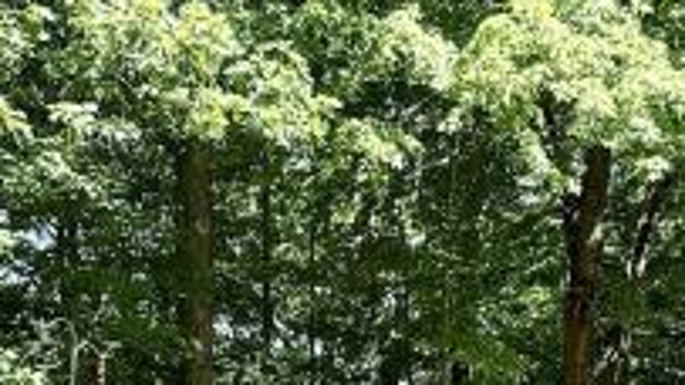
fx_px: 908
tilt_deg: -1.9
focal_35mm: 50
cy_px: 540
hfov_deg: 40.6
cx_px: 204
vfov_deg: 21.0
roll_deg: -0.3
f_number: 2.2
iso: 50
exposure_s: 1/405
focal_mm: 2.22
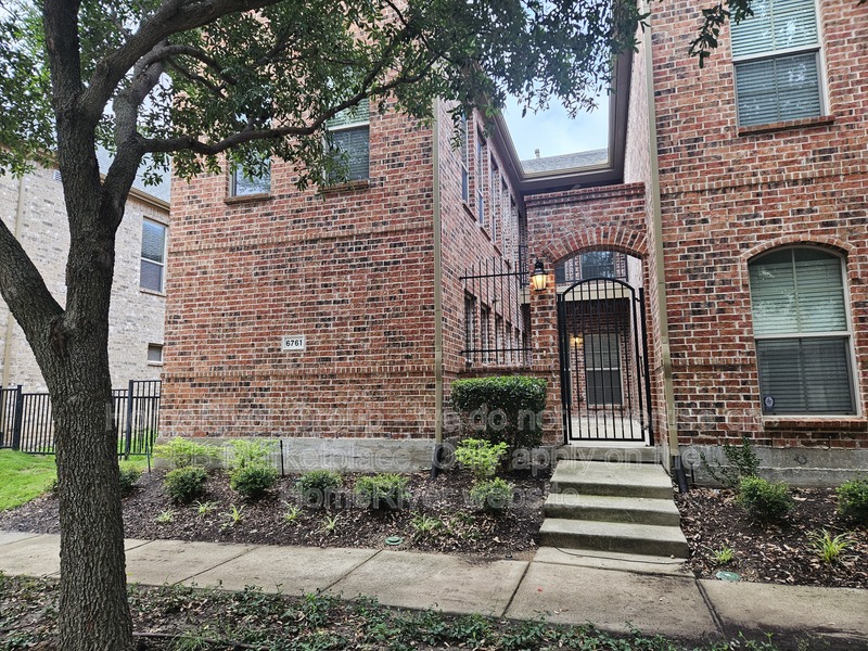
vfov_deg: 58.9
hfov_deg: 73.9
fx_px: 577
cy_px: 326
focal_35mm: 23
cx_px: 434
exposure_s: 1/120
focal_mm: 5.4
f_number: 1.8
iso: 50
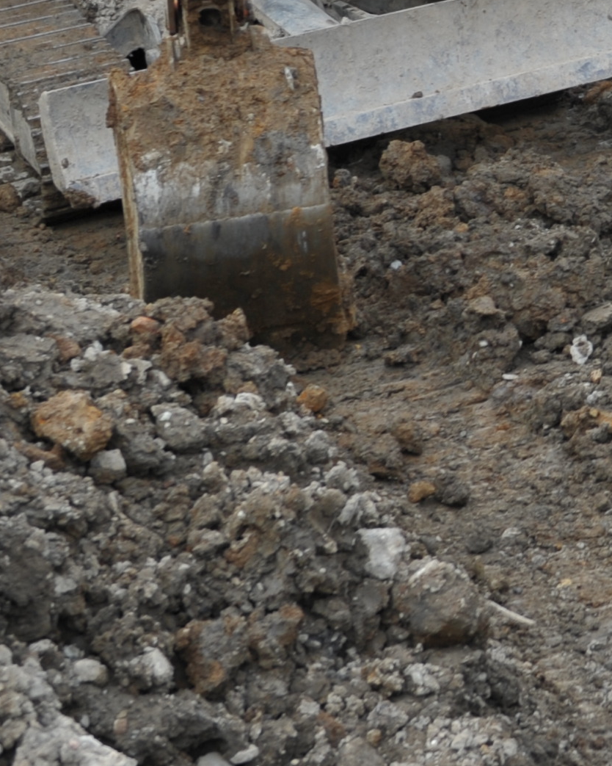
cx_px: 922
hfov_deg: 11.1
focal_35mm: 134
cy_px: -17
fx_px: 3035
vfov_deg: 14.1
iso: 200
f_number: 3.2
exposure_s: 1/500
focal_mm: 35
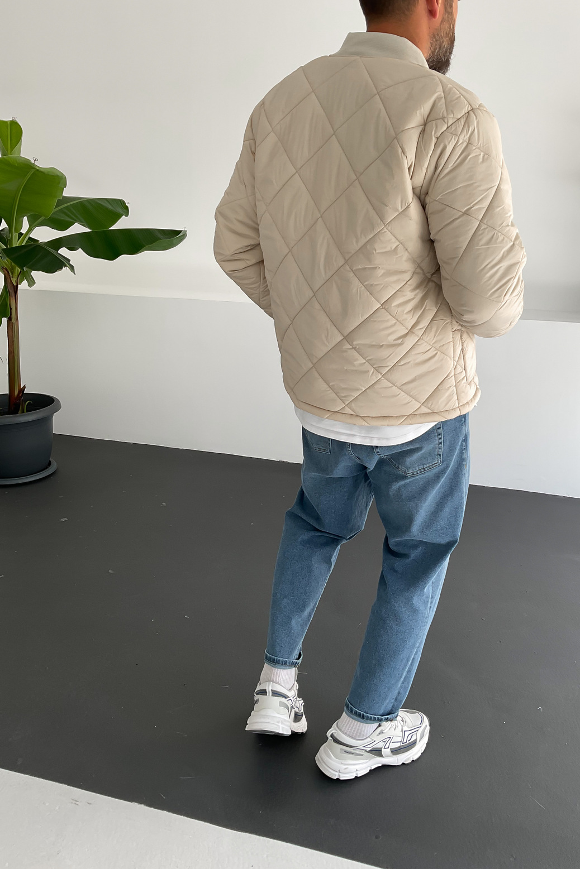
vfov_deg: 60.3
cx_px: 326
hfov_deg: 42.2
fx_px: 749
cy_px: 429
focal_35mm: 31
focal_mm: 3
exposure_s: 1/120
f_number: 1.8
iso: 16
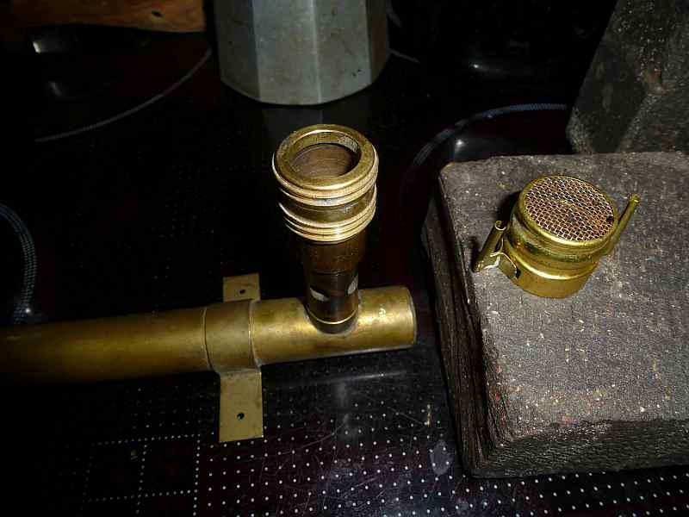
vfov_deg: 56.8
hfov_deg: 71.6
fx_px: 478
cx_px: 344
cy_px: 258
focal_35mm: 24
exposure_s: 1/60
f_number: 3.3
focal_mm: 4.3
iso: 100
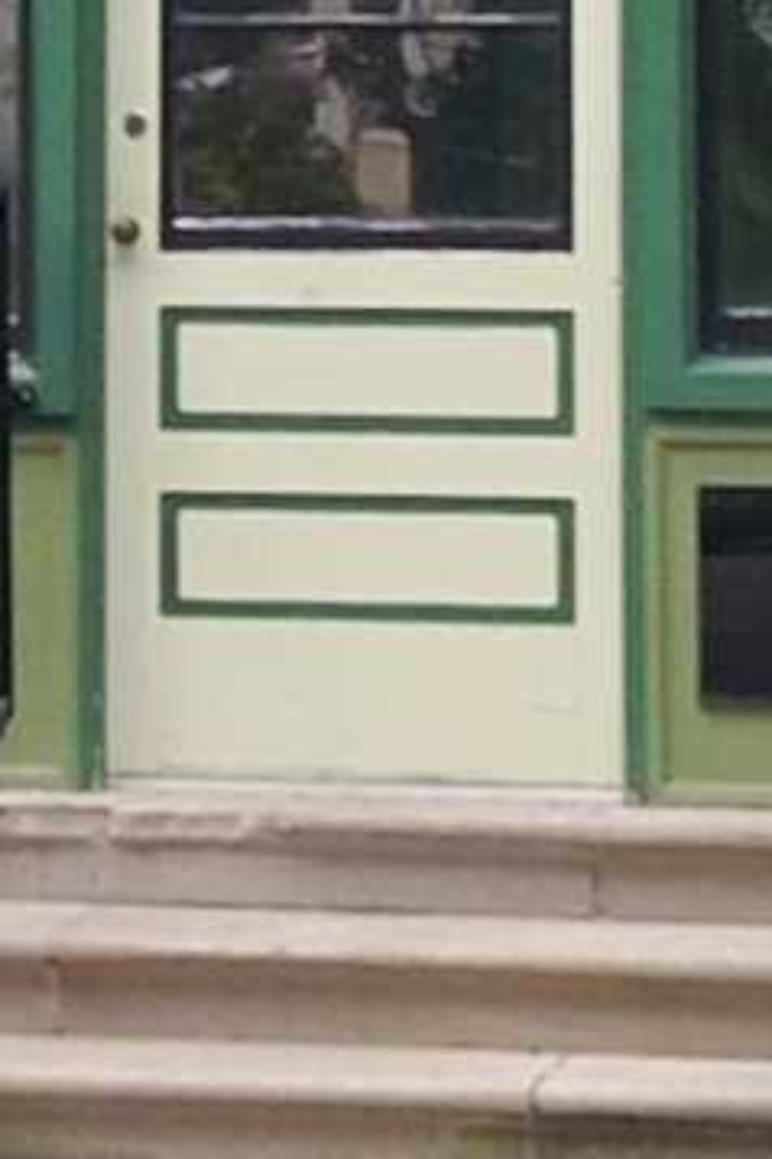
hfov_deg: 5.9
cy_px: -218
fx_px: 7494
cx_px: 0
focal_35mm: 233
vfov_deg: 8.7
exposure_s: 1/334
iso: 100
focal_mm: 4.7
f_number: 2.2
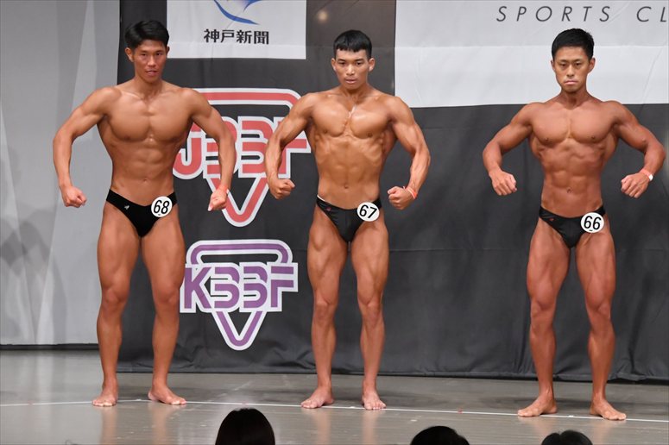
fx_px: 4179
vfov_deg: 6.1
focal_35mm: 225
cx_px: 334
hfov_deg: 9.2
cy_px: 222
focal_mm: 150
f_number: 5.6
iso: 6400
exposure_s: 1/400
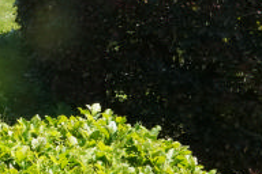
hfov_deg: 14.7
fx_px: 910
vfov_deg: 11.0
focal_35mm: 125
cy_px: 52
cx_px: -180
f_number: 16
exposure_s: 1/500
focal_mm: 20
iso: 2000
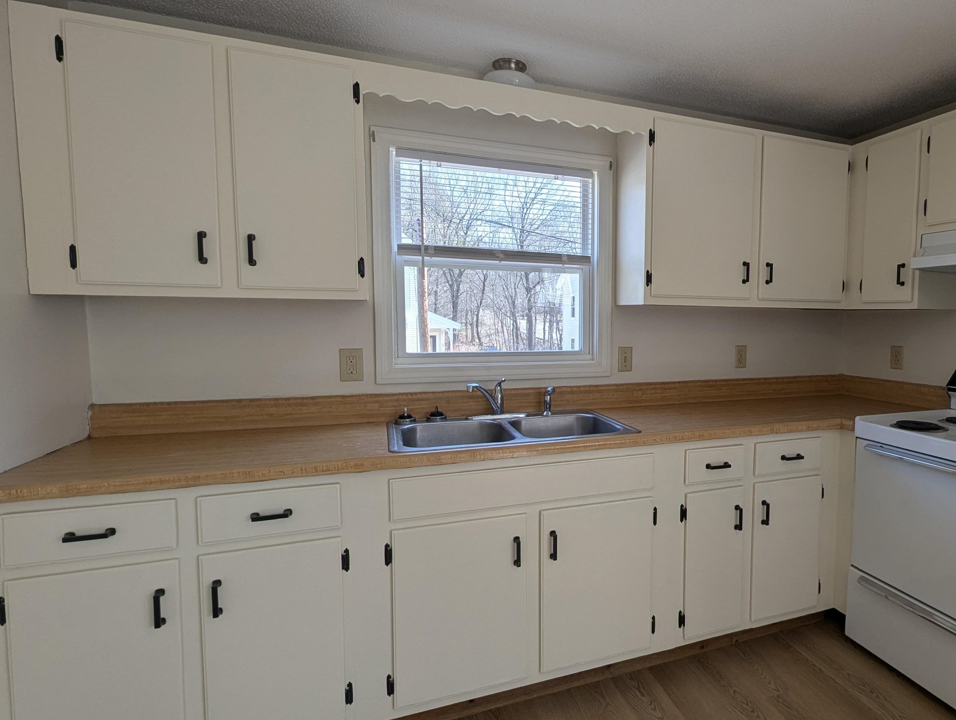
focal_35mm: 18
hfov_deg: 85.6
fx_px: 498
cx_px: 610
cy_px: 347
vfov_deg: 71.7
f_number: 2.2
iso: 52
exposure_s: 1/239
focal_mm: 1.95
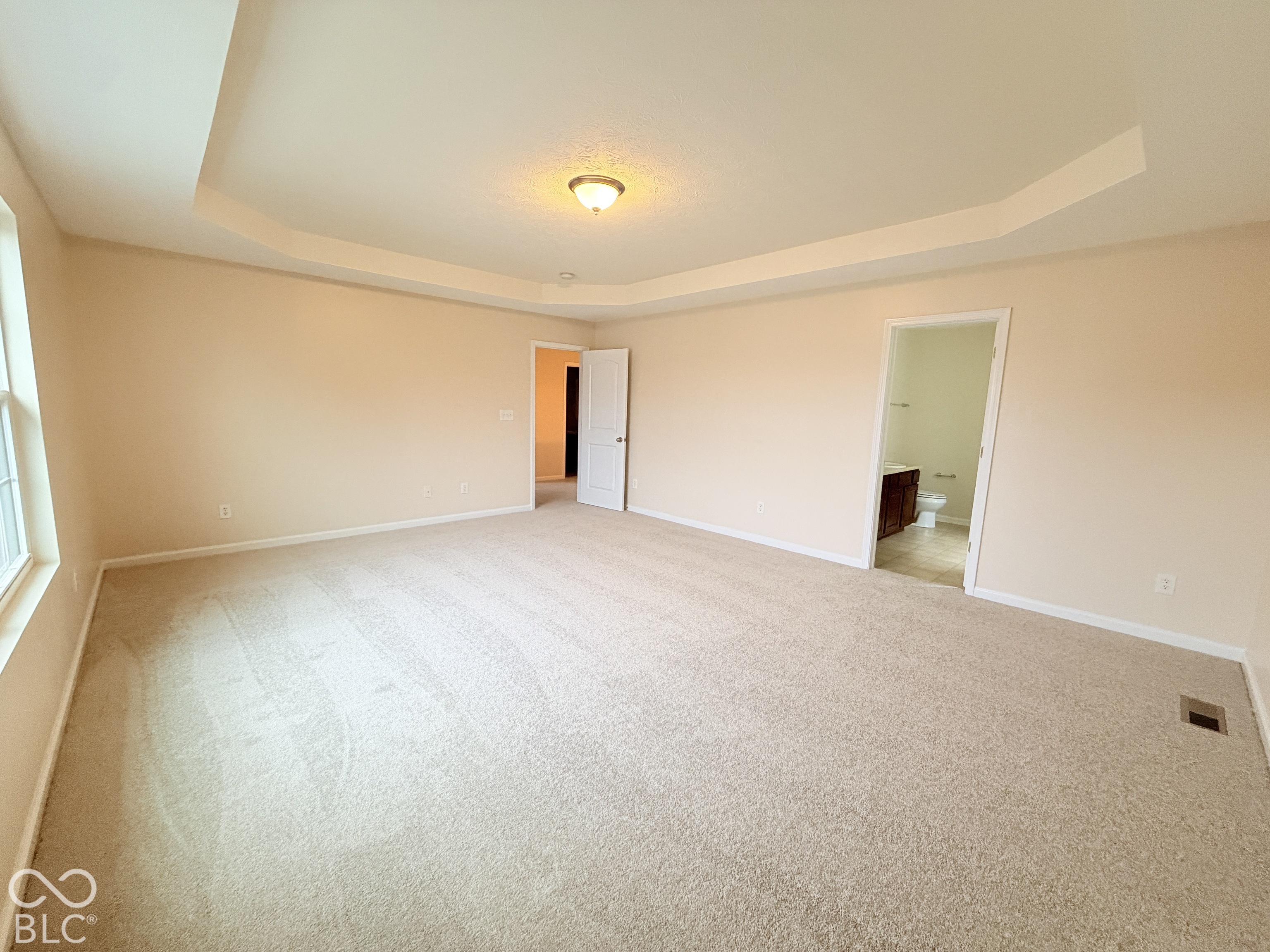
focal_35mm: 14
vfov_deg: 85.7
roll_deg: -1.6
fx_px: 514
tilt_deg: -8.9
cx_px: 635
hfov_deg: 102.1
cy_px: 476
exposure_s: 1/60
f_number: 2.2
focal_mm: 2.22
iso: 400
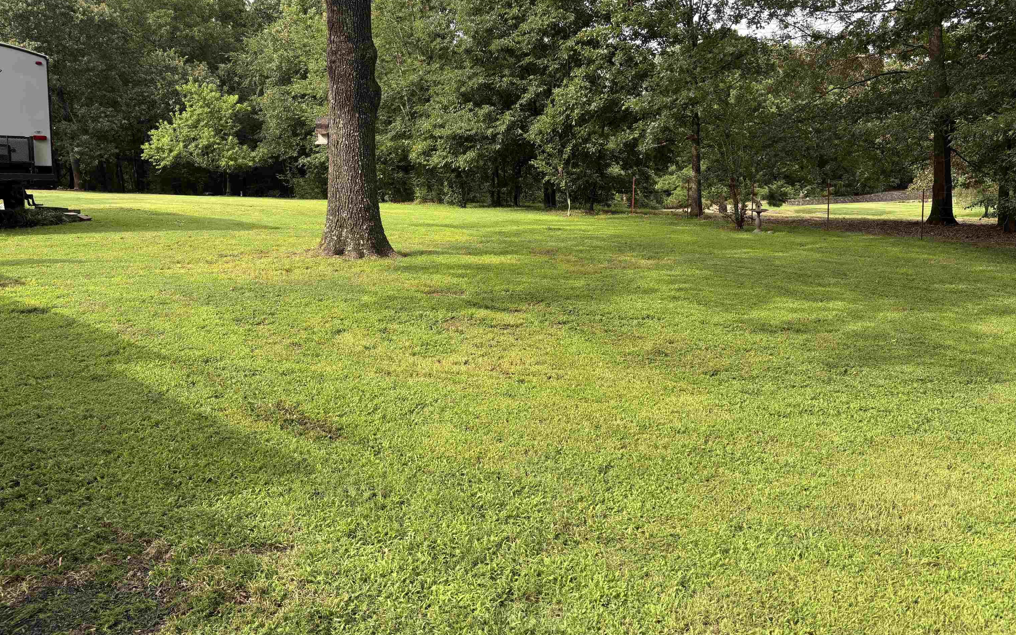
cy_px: 258
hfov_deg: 66.5
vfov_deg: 44.3
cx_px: 504
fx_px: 775
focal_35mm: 28
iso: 50
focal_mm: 5.96
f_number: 1.6
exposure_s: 1/505
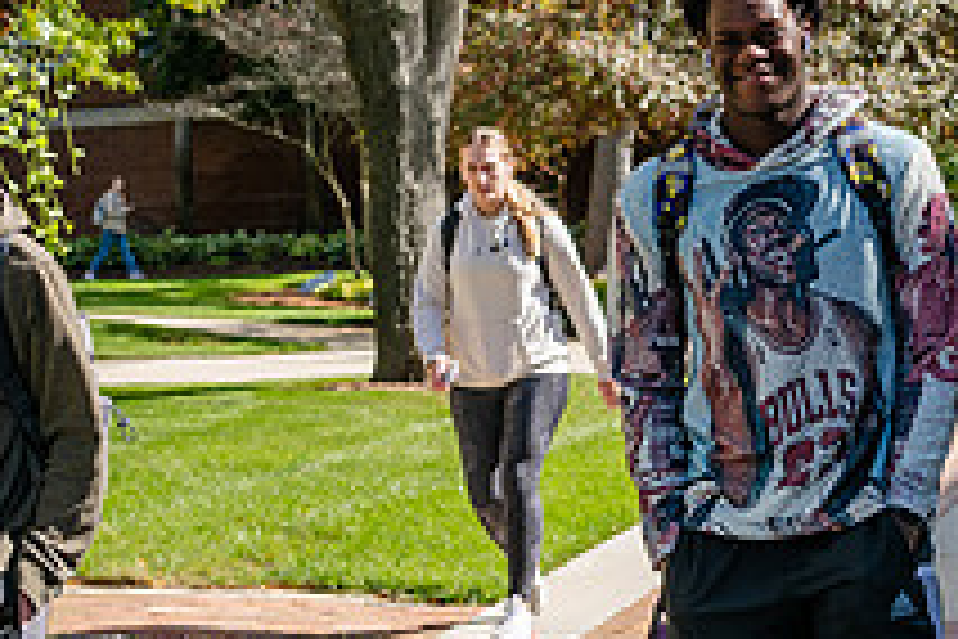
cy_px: -52
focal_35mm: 136
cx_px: 576
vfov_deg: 10.0
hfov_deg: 15.1
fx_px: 3619
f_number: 5
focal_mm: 50
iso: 125
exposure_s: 1/400
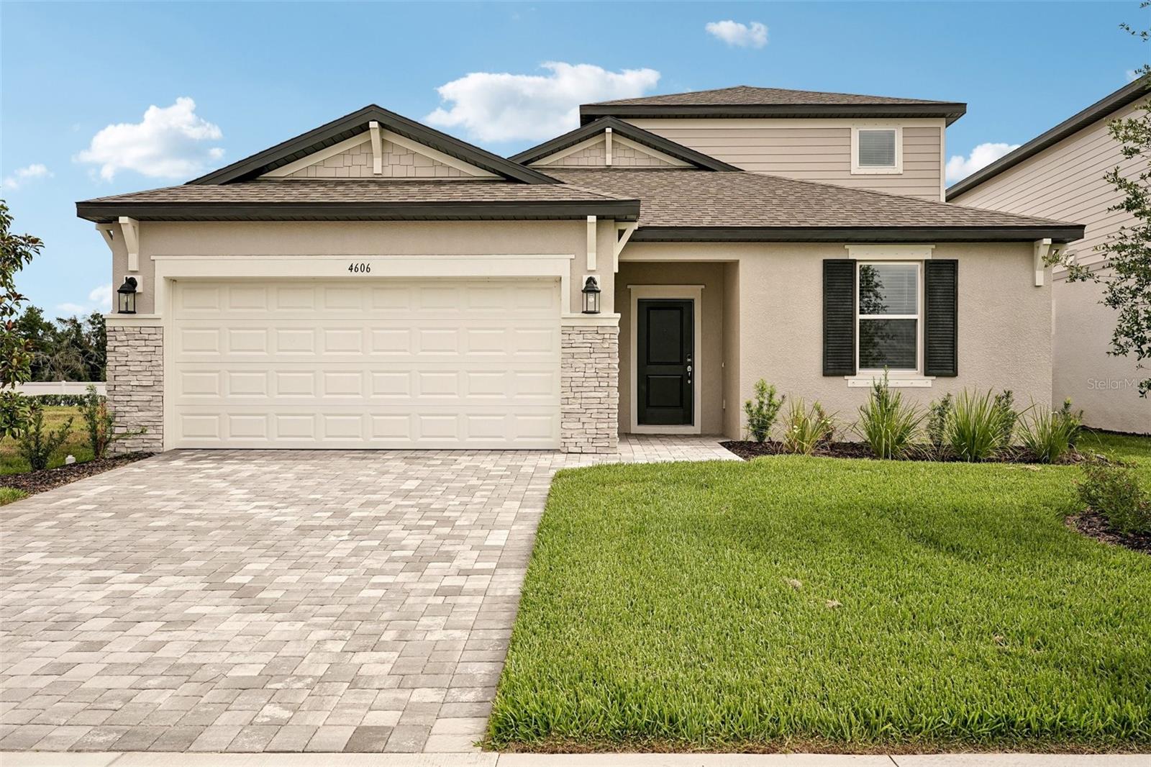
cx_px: 576
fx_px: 927
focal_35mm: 29
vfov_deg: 44.9
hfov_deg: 63.7
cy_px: 384
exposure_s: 1/1000
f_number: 8
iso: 400
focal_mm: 29
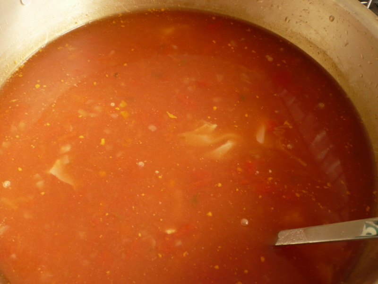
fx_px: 382
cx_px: 189
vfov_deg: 40.7
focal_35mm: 35
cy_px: 142
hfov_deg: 52.6
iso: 200
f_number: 2.8
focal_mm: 5.8
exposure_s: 1/20
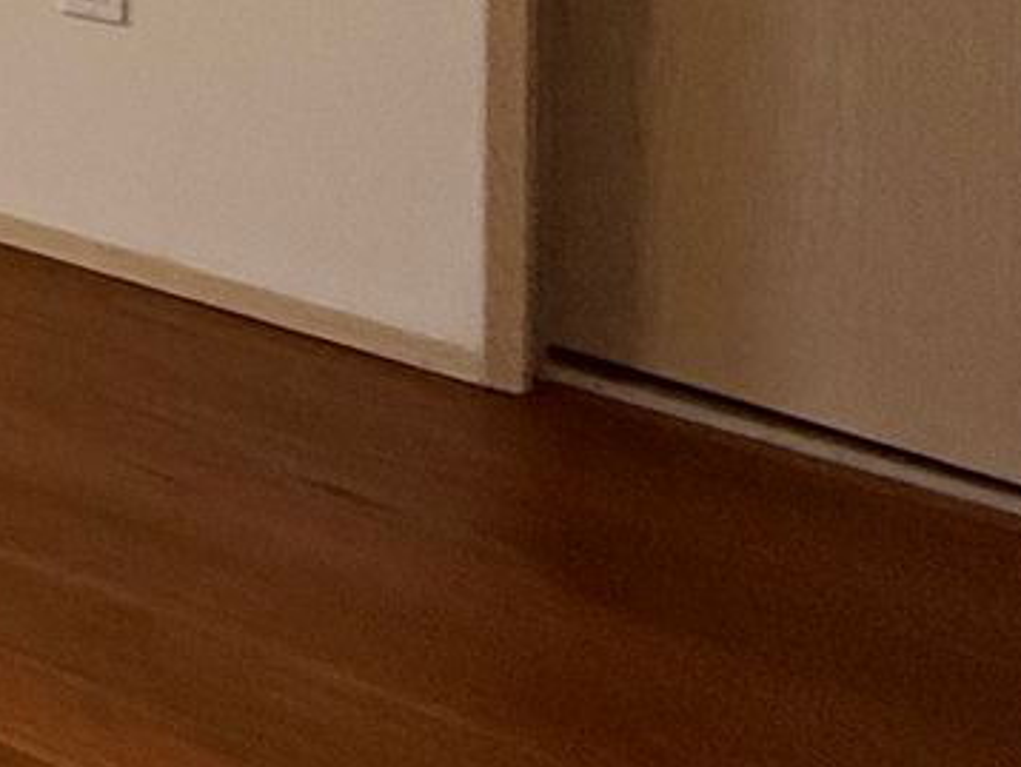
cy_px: -827
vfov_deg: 15.3
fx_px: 2214
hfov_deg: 14.6
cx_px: -1492
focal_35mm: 75
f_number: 2.2
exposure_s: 1/120
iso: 400
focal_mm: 2.22
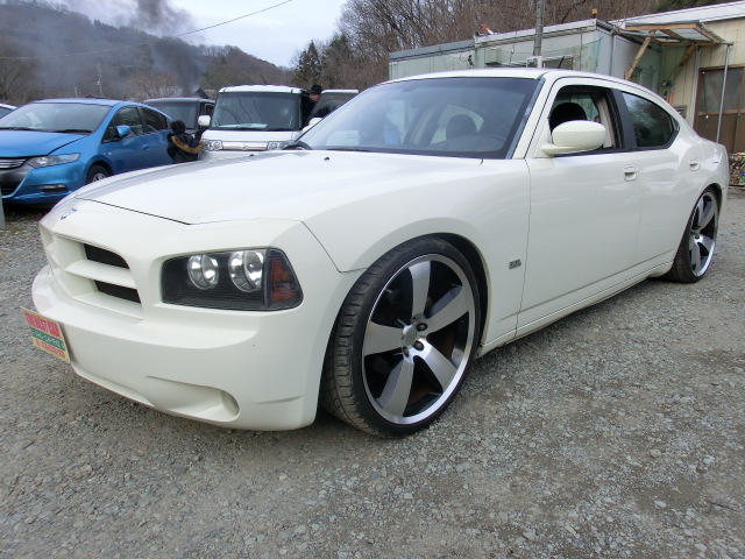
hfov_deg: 60.0
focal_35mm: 30
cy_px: 280
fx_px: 646
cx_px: 372
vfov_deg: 46.8
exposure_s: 1/200
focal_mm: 5.25
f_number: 3.5
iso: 100
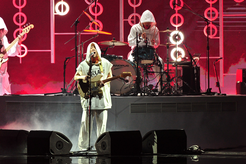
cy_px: 77
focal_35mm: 562
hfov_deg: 3.7
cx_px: 135
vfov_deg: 2.4
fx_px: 3838
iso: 3200
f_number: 5.6
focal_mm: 370
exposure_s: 1/320
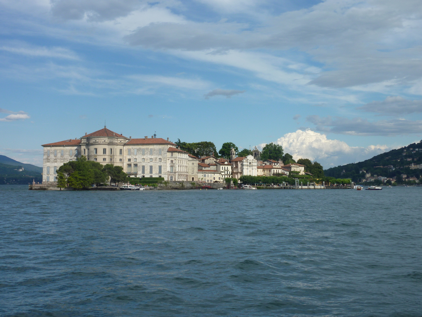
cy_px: 158
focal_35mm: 48
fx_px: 585
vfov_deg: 30.3
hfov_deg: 39.7
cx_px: 211
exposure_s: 1/400
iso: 80
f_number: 5.6
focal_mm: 7.9
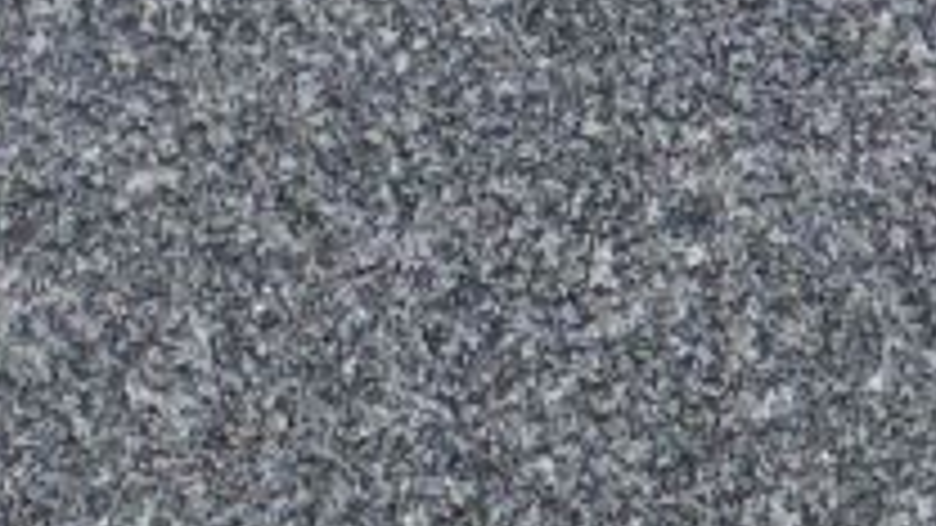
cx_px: -711
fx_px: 18987
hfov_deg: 2.8
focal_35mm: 765
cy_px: -623
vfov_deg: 1.6
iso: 400
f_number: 5.4
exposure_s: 1/80
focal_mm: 24.4
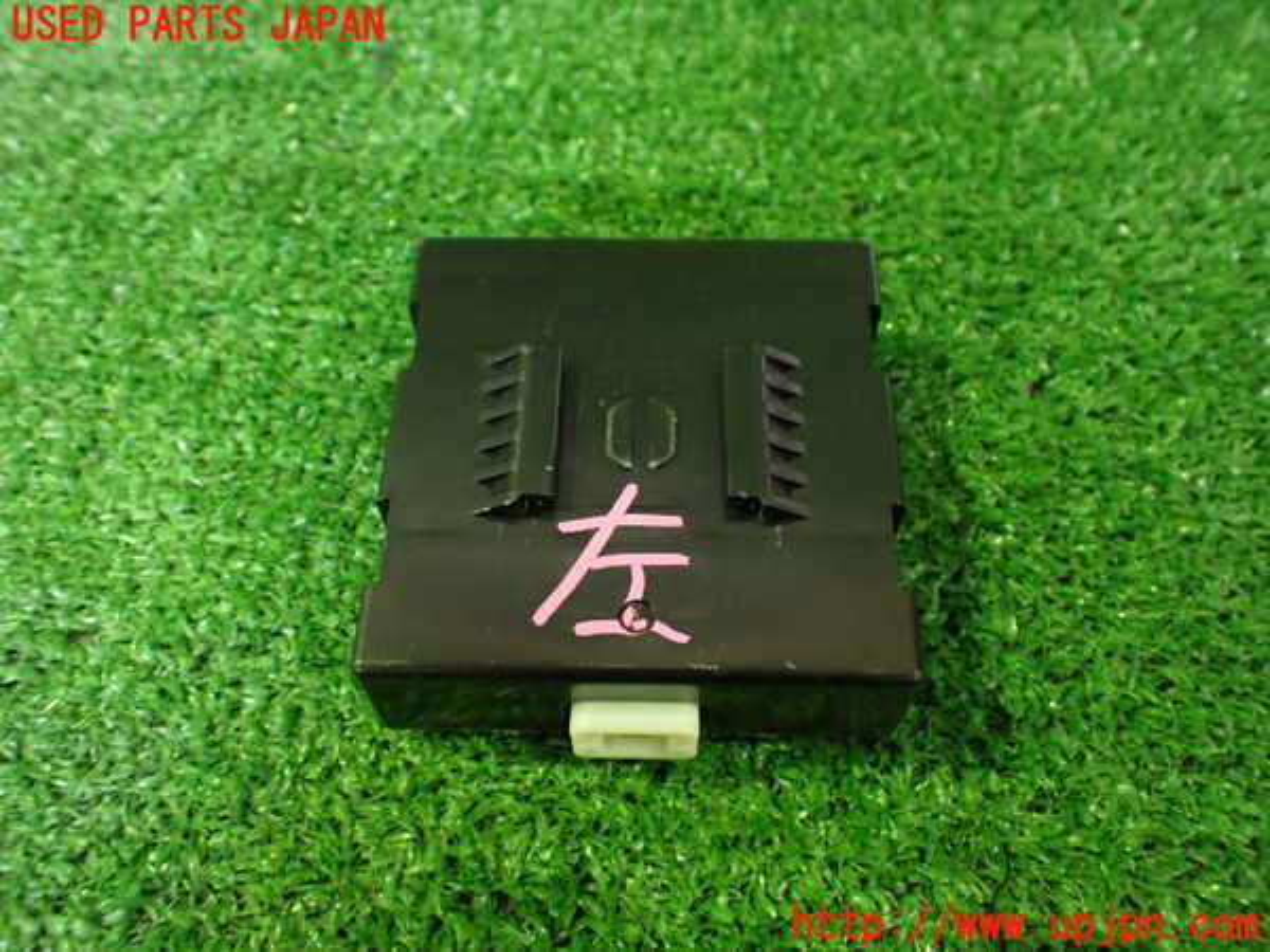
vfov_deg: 46.8
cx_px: 635
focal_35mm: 30
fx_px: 1101
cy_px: 476
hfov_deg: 60.0
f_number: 2.3
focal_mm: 5.4
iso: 1000
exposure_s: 1/30
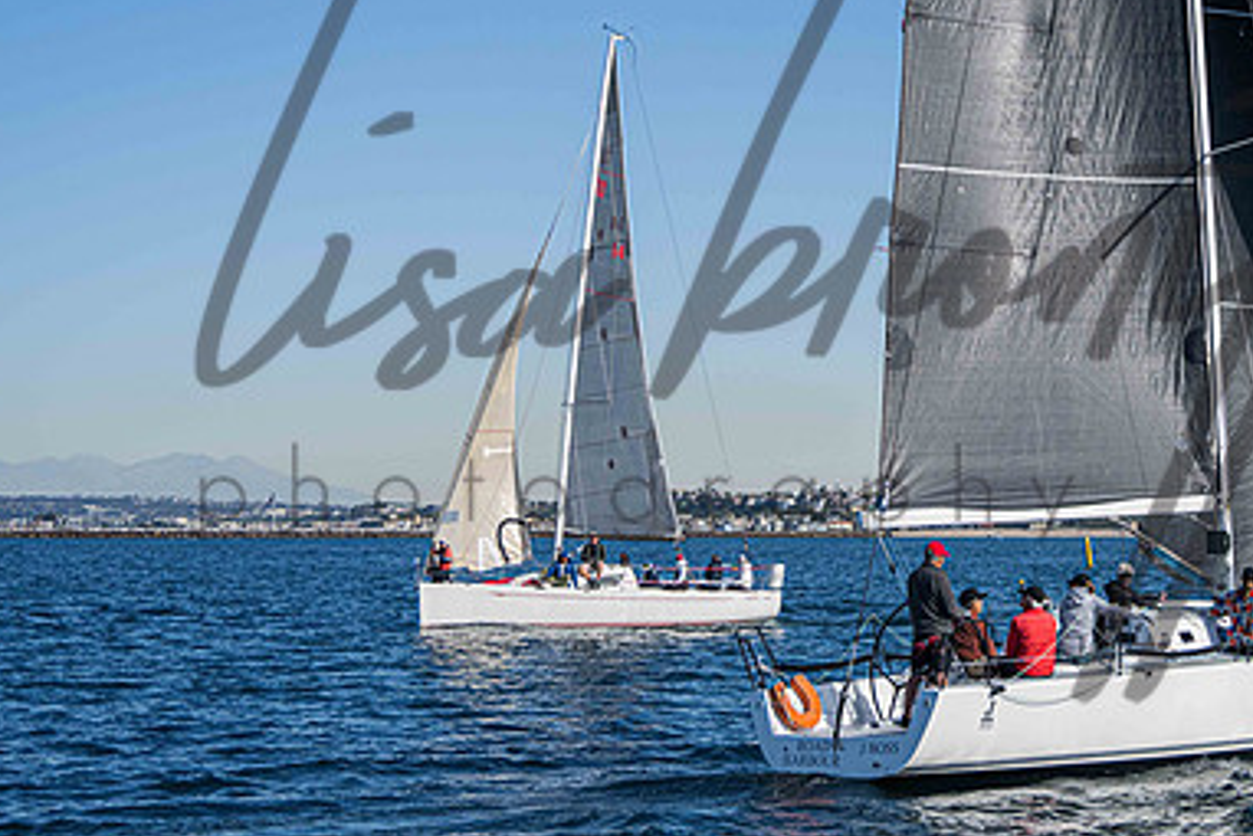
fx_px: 2925
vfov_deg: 16.2
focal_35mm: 84
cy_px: 240
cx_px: 1048
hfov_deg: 23.7
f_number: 5.3
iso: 320
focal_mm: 47
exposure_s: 1/3200
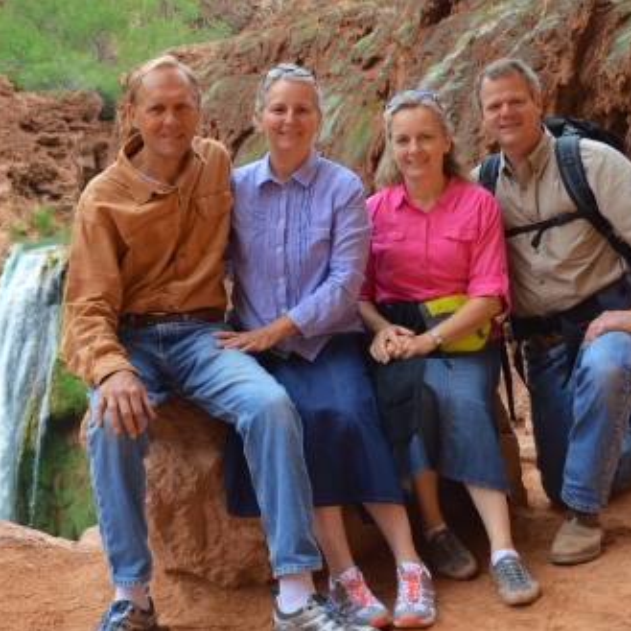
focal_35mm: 58
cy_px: 316
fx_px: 1196
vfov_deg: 29.6
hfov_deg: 29.5
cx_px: 259
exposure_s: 1/125
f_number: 5.6
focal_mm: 30
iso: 200
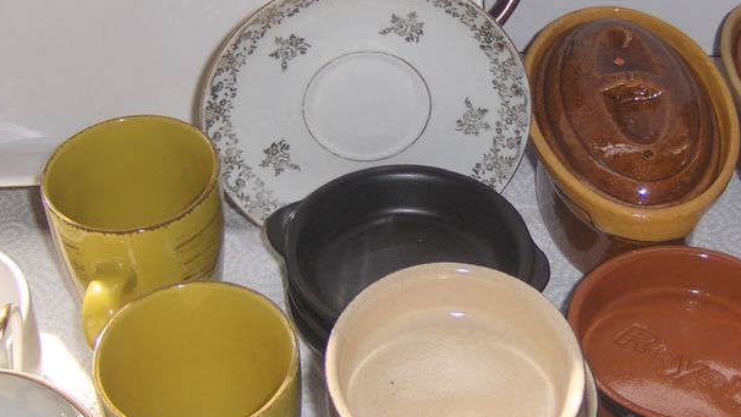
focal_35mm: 63
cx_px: 422
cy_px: 183
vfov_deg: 19.1
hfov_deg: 33.3
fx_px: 1238
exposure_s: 1/794
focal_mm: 7.5
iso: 100
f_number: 2.8
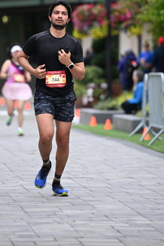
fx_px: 2218
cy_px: 57
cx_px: 80
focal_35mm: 325
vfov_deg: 6.3
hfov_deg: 4.2
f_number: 2.8
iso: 640
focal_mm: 190
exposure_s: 1/2000
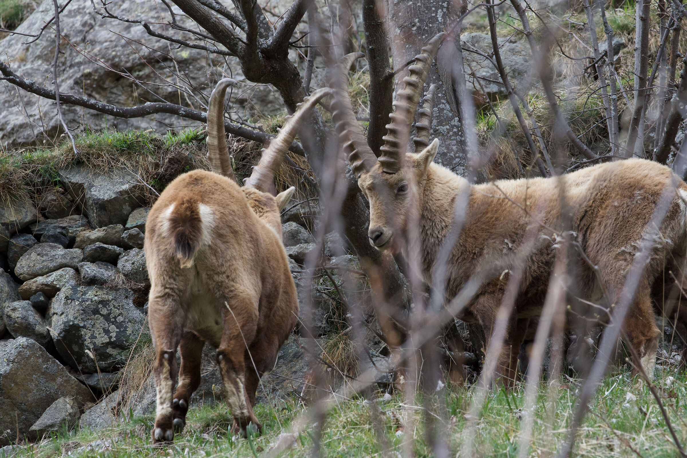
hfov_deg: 6.9
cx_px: 344
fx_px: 5725
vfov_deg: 4.6
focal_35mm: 300
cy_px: 229
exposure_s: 1/320
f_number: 13
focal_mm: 200
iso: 1100
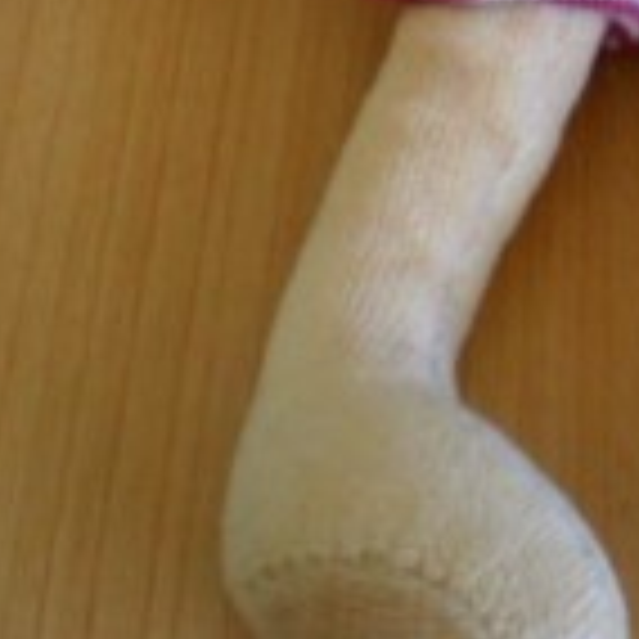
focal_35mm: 123
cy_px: -342
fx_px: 2569
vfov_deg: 13.3
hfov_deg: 13.9
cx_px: 716
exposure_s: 1/44.5
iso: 200
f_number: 3.1
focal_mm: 6.3
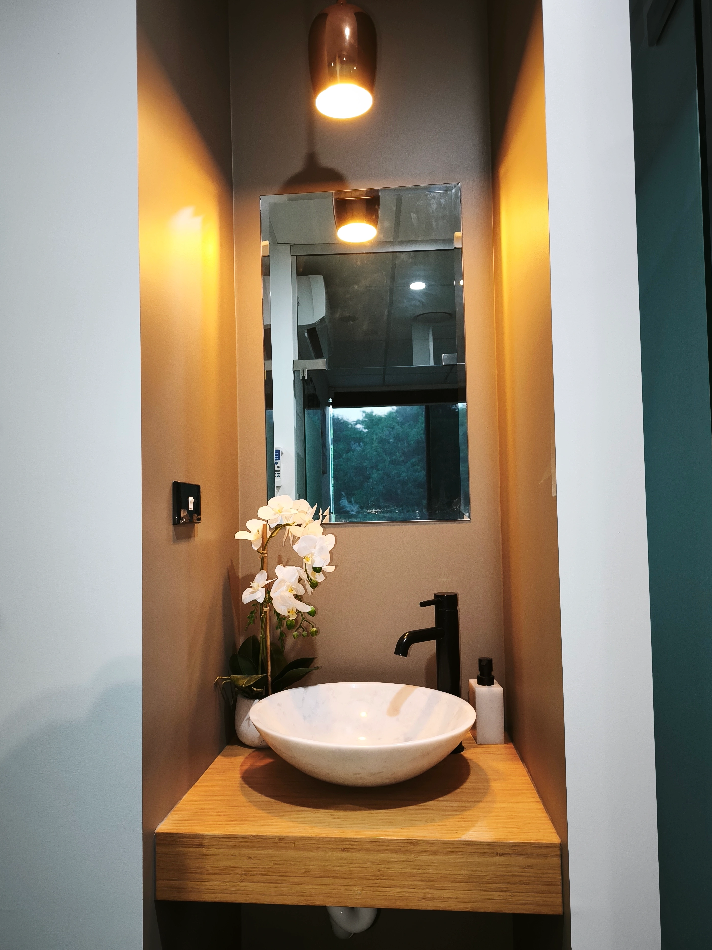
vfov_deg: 69.4
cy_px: 497
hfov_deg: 54.8
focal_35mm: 25
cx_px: 328
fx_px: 686
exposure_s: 1/100
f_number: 1.62
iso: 500
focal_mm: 6.45
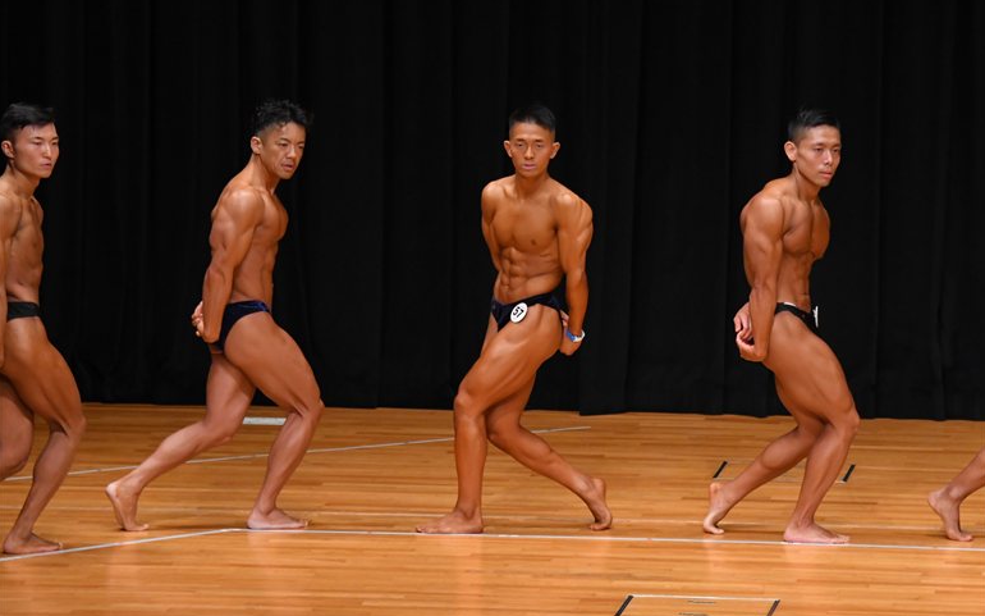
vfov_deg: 5.3
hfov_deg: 8.5
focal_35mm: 246
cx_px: 493
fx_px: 6603
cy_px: 315
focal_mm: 160
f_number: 5.6
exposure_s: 1/400
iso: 3200
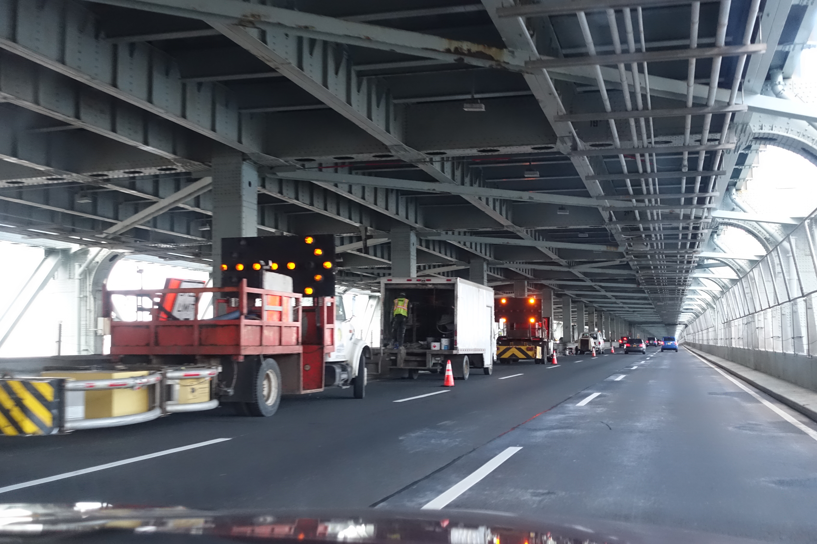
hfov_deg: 47.4
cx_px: 408
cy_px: 272
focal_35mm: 41
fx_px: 930
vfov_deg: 32.6
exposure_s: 1/250
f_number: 2.8
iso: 1250
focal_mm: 15.1
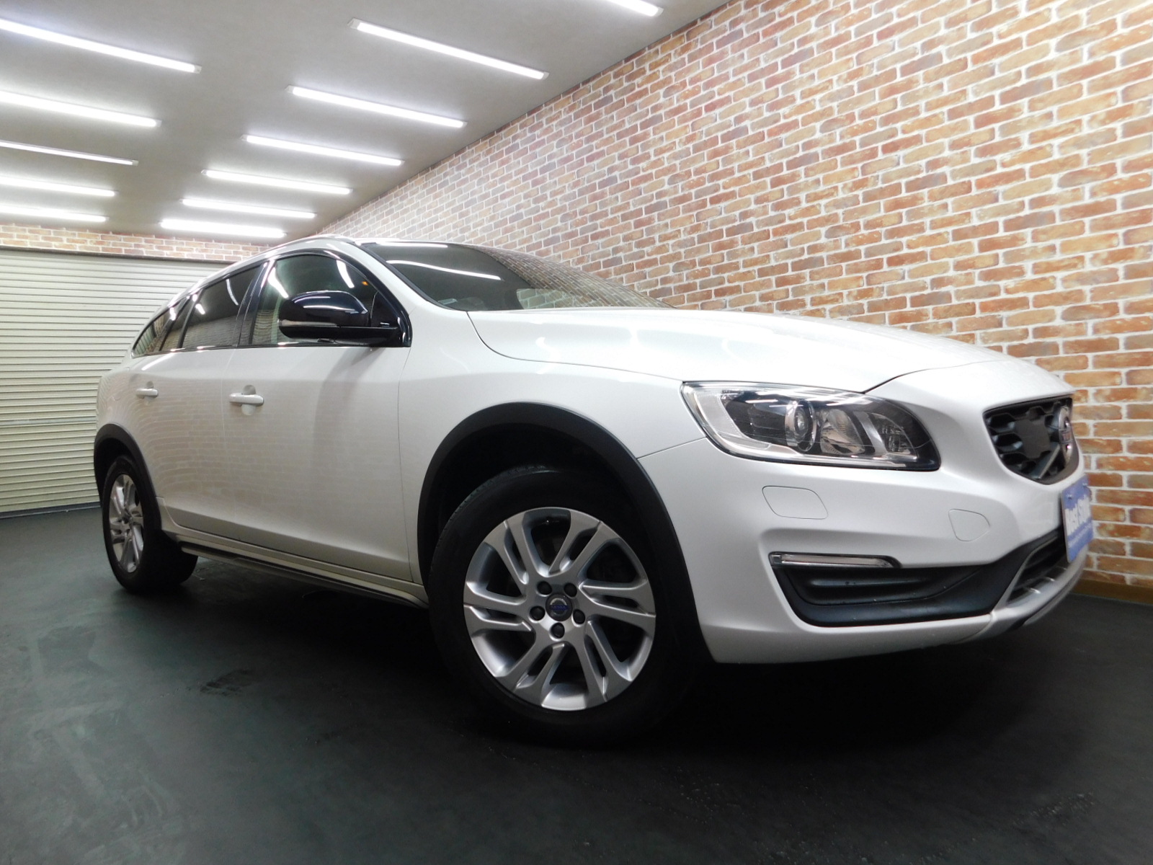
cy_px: 432
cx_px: 576
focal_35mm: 23
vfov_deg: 58.9
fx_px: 766
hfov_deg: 73.9
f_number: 3
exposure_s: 1/30
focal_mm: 4
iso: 180
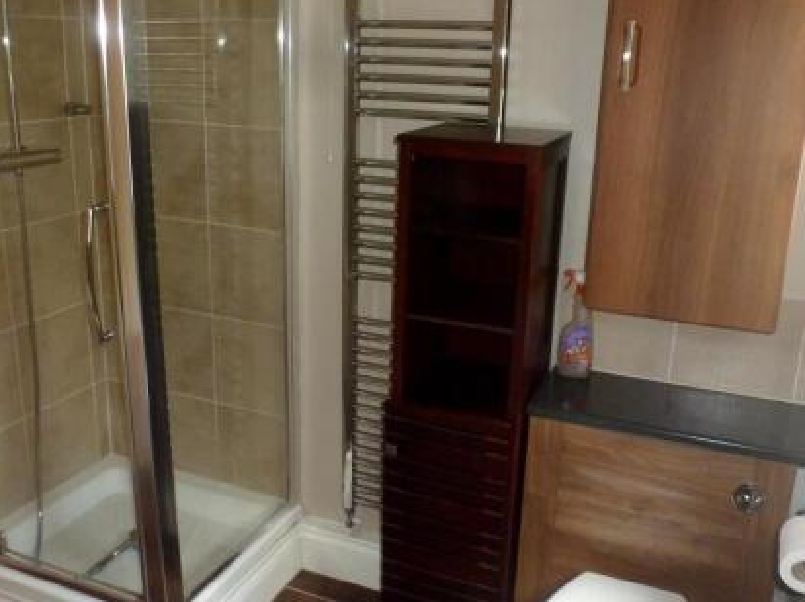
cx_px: 405
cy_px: 294
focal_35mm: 34
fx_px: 790
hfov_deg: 54.0
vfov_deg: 41.7
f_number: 3.3
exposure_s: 1/60
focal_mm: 4.3
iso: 320
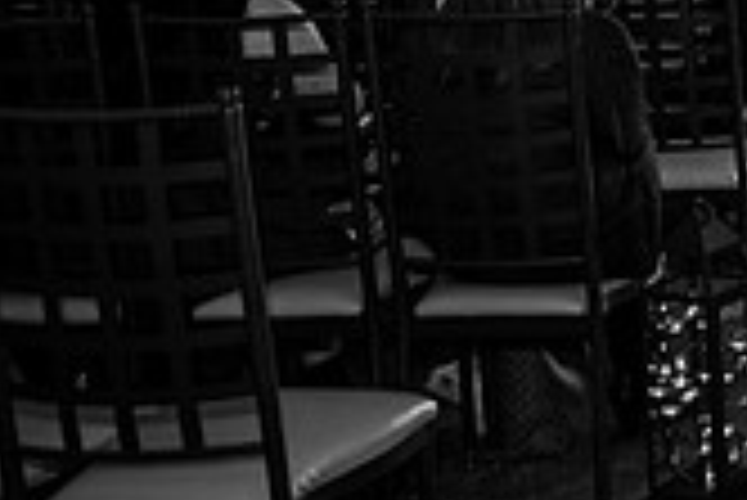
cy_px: -79
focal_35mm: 84
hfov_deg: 19.1
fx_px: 1744
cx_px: 1296
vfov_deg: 15.8
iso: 250
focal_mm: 24
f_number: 3.5
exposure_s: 1/200
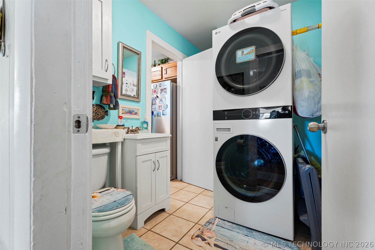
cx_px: 188
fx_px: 167
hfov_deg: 96.7
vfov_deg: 73.7
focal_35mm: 16
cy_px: 125
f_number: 9
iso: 200
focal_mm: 16
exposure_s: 2
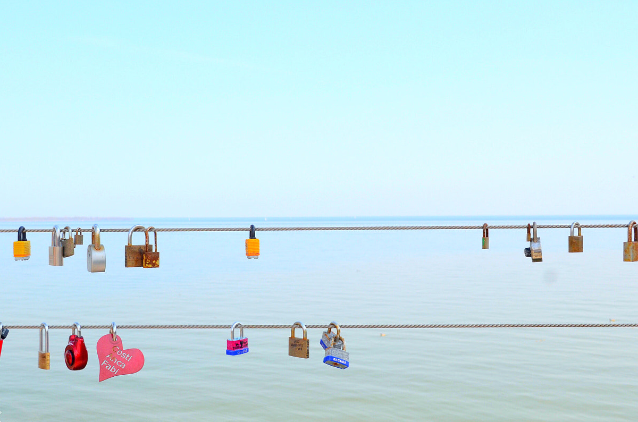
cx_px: 295
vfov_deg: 27.9
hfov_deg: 41.2
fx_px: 849
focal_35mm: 48
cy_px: 212
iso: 320
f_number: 5.6
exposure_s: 1/125
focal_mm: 24
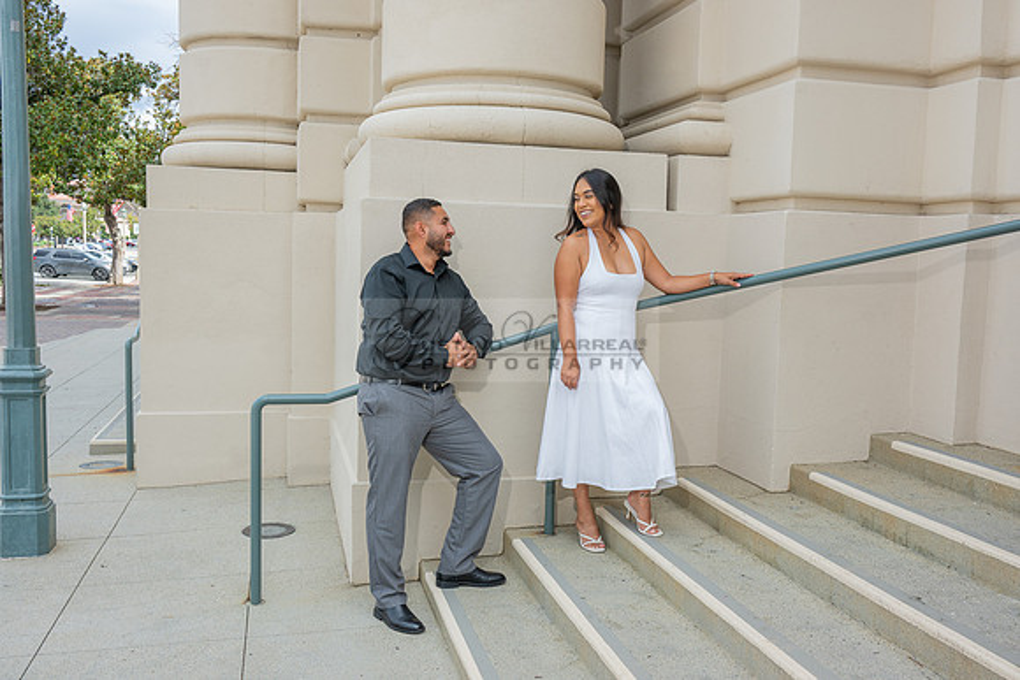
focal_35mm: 33
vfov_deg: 40.0
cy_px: 340
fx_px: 935
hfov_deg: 57.2
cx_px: 510
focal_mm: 33
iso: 200
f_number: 8
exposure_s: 1/160
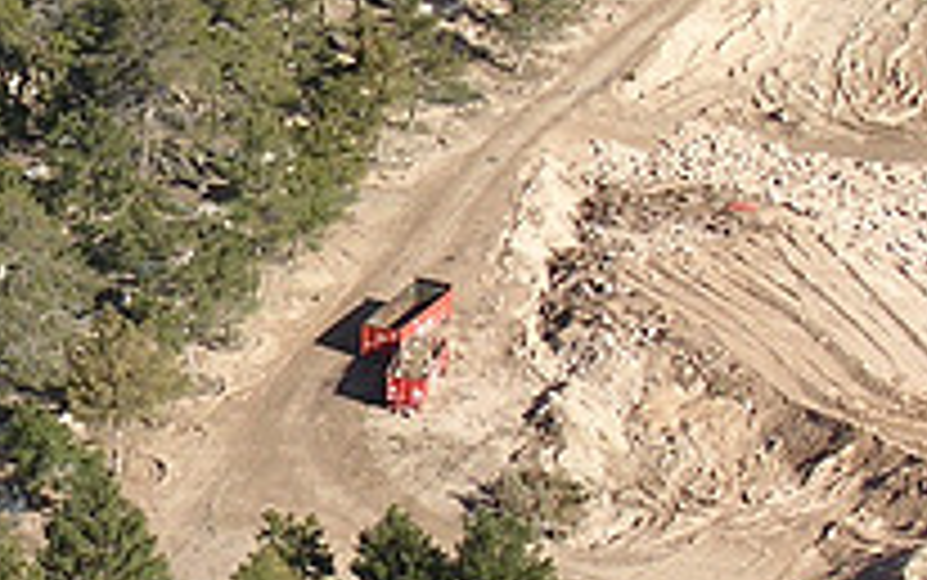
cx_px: -63
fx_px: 6496
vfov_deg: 5.1
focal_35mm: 257
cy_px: 398
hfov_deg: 8.1
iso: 100
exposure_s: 1/447
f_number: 4.1
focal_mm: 13
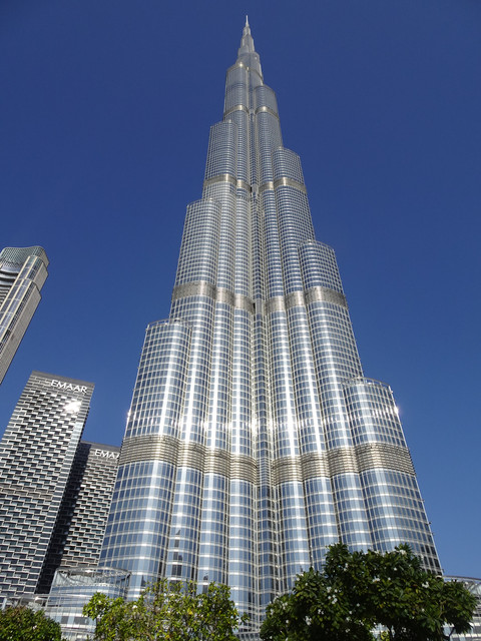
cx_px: 240
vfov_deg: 71.6
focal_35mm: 24
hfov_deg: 56.8
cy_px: 320
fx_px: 445
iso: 80
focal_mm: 4.25
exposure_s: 1/1600
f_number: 3.5
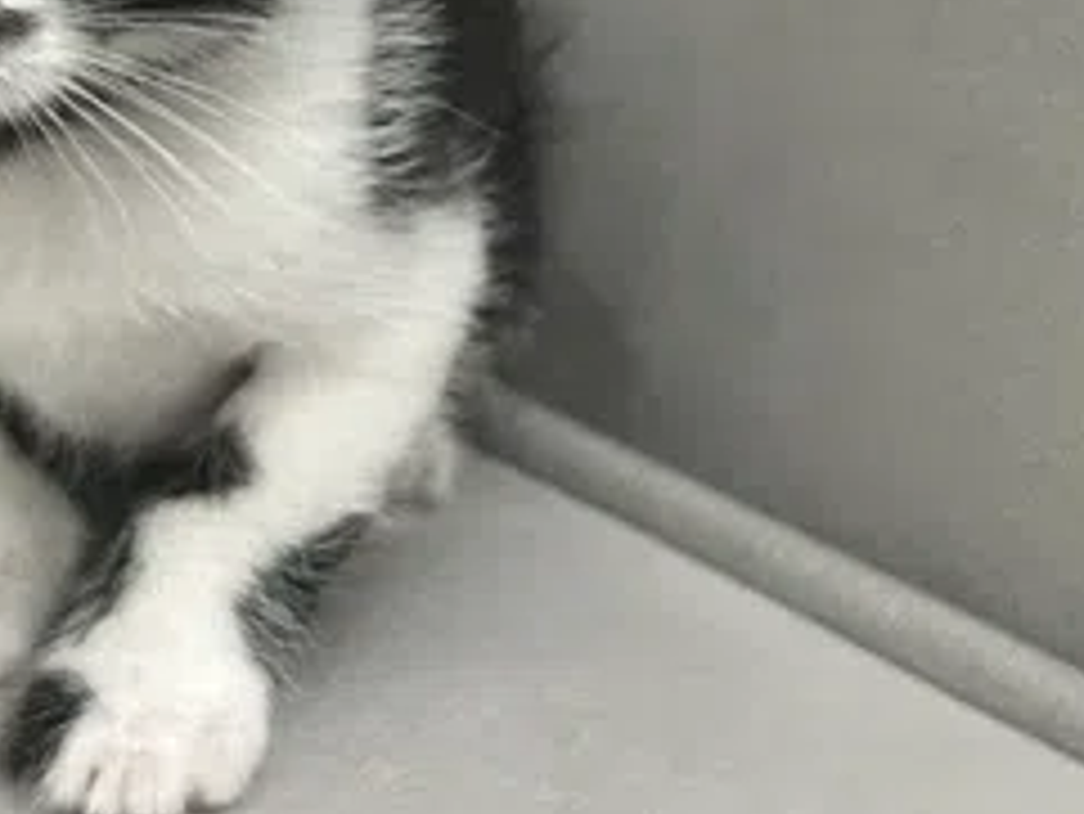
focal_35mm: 69
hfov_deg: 27.4
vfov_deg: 21.0
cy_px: 144
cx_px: 157
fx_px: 2162
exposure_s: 1/50
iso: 500
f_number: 1.5
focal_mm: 5.7
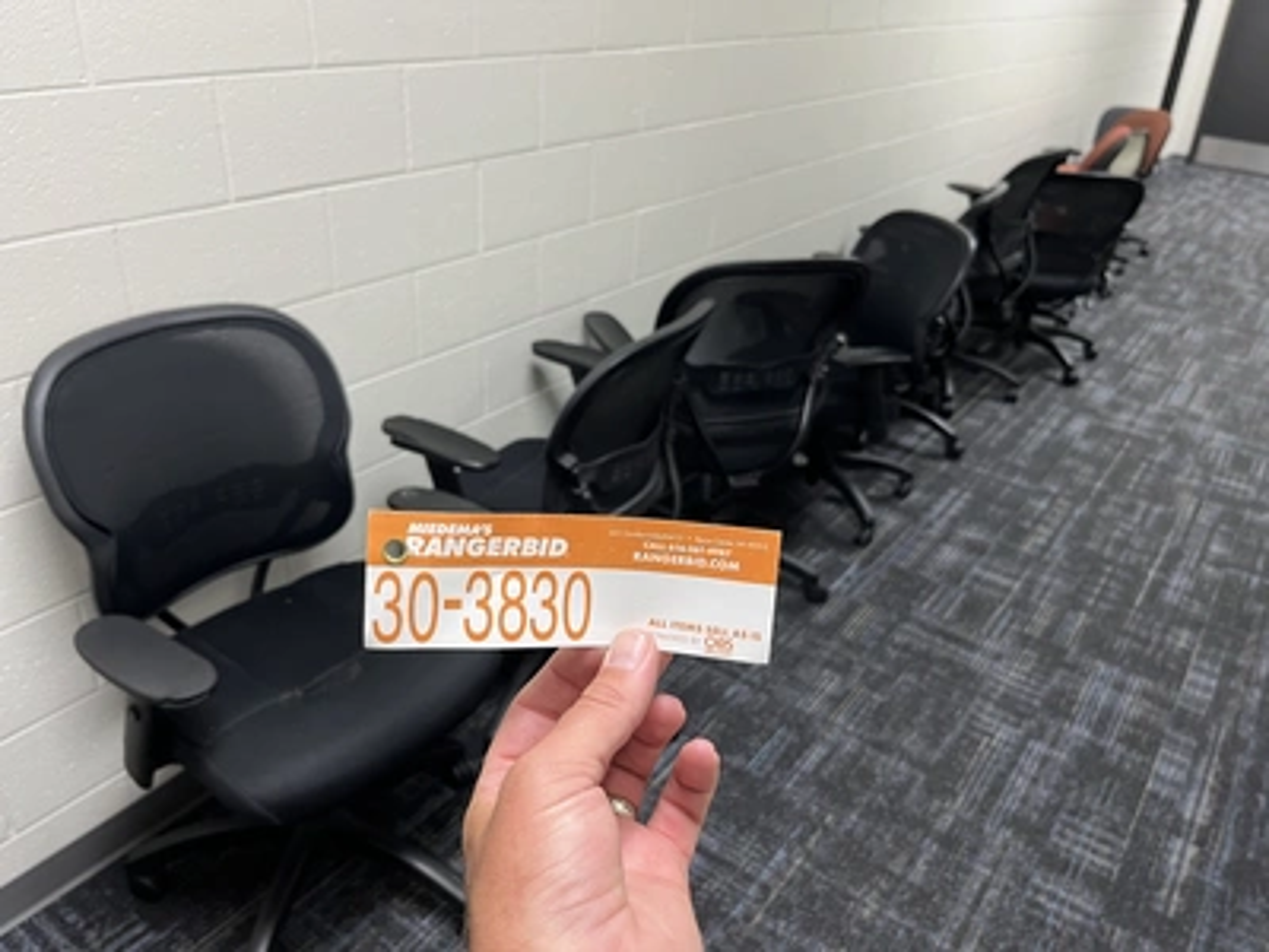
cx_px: 634
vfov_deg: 53.1
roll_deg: -2.7
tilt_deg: -28.5
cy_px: 476
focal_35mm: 26
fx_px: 953
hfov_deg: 67.3
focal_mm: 5.1
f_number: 1.6
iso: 125
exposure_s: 1/60
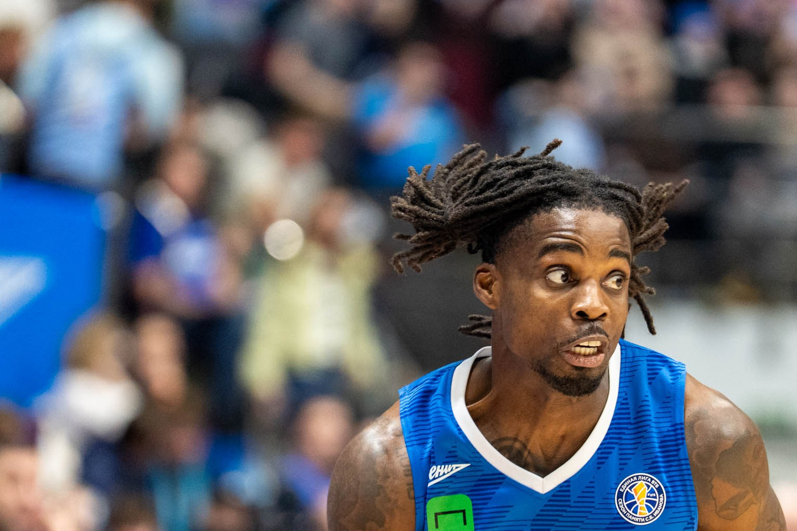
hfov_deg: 5.3
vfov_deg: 3.6
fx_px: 8545
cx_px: 488
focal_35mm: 386
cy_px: 366
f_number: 2.8
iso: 4000
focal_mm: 200
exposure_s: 1/1000
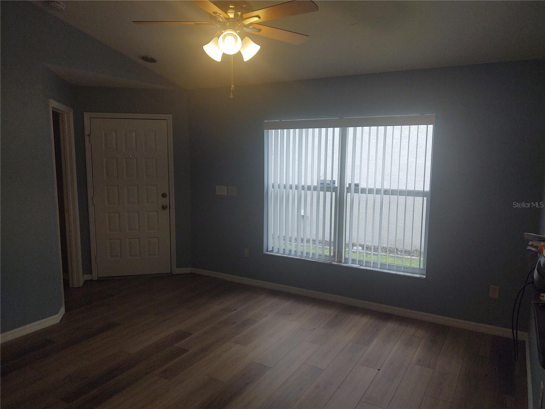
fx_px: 425
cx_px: 272
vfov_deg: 51.4
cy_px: 204
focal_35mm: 27
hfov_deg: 65.3
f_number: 1.7
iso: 100
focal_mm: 4.75
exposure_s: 1/312
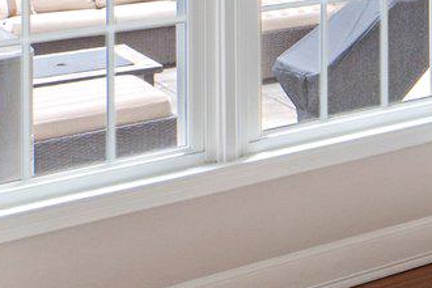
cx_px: 782
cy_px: -188
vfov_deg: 13.5
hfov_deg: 17.6
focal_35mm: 93
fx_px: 1116
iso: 200
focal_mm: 10
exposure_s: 1/4
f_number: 8
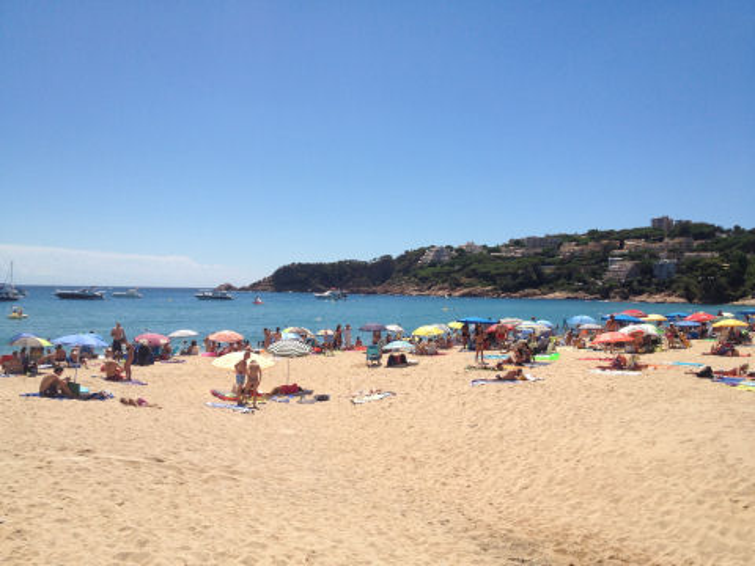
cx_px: 378
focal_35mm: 35
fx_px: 763
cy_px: 283
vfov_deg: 40.7
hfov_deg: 52.6
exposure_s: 1/3067
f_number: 2.4
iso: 50
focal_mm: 4.28
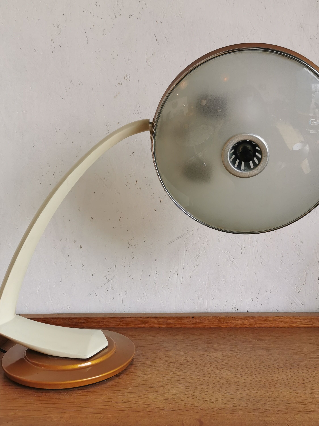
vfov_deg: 55.3
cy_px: 208
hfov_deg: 42.9
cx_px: 172
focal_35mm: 33
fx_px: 405
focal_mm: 5.58
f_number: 1.8
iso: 50
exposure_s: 1/176
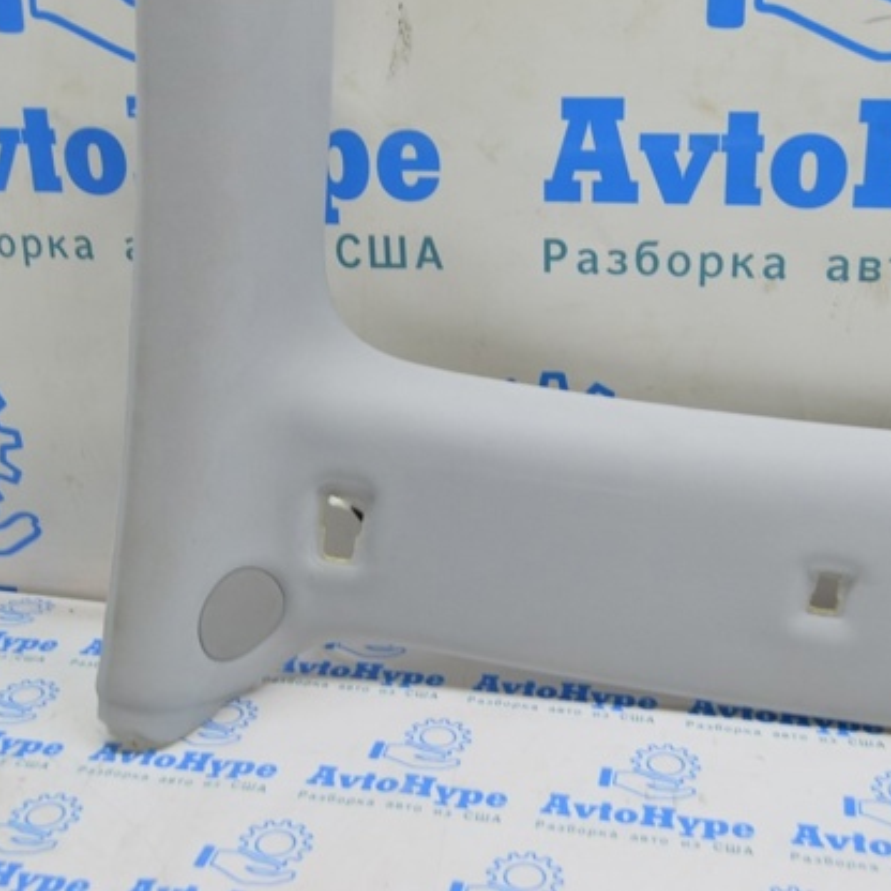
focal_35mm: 47
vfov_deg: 36.1
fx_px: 1369
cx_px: 460
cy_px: 438
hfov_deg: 36.1
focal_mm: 24
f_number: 5.6
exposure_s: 1/20
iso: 400
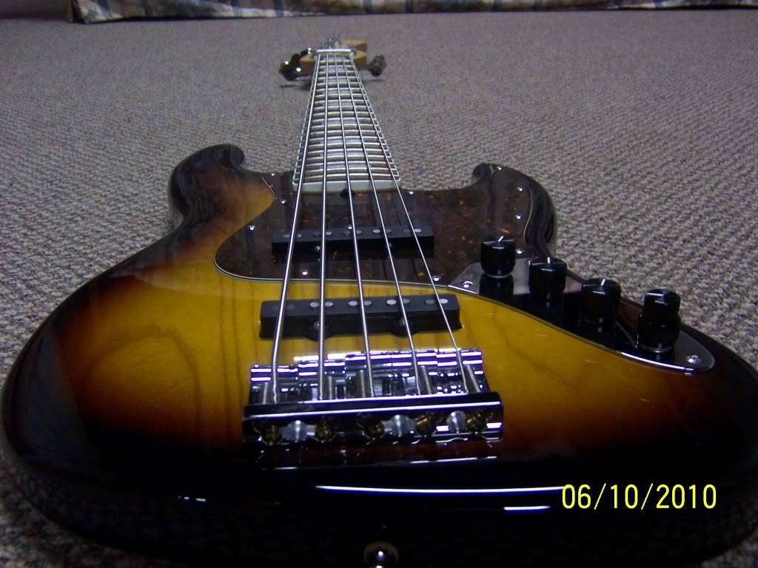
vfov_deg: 39.7
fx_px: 788
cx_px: 379
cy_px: 284
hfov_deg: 51.4
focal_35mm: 36
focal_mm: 5.6
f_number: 2.8
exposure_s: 1/8
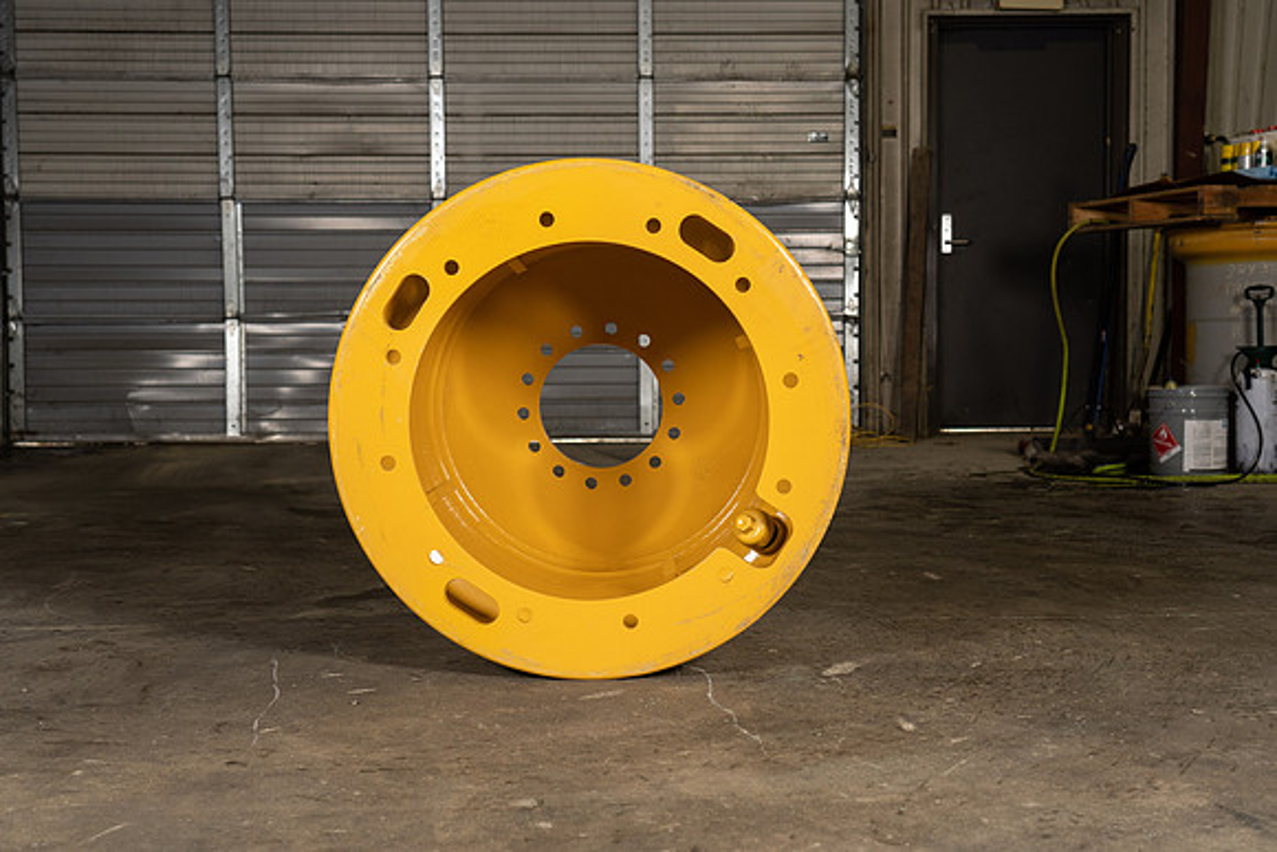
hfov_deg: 41.1
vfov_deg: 28.1
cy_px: 426
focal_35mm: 48
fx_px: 1703
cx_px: 638
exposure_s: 1/100
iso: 800
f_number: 5.6
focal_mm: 48
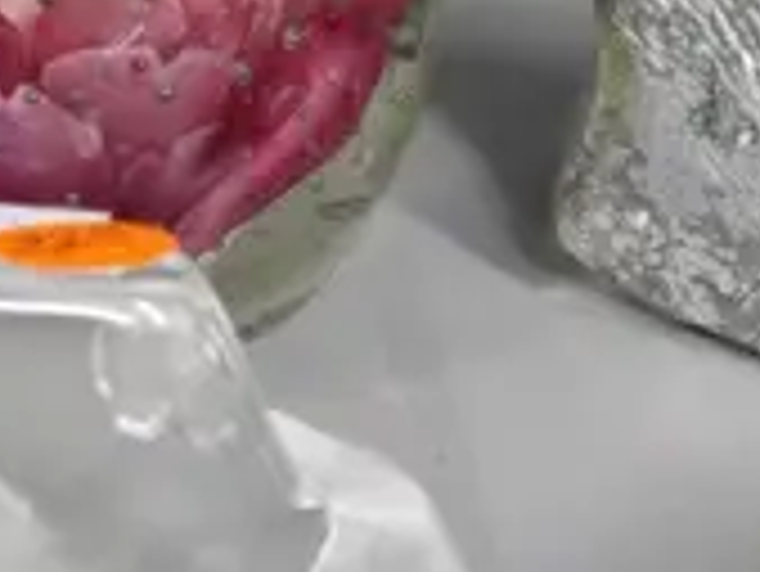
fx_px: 3999
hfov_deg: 10.8
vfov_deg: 8.2
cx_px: 720
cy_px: 140
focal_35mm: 182
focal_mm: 15
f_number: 5.6
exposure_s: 1/80
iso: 3200
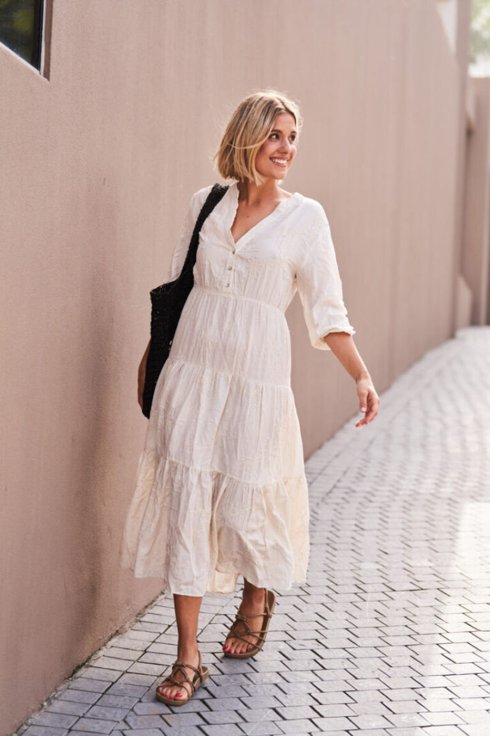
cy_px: 368
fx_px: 1797
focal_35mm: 88
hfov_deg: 15.5
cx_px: 245
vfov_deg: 23.1
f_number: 2.8
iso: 200
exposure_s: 1/800
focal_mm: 88
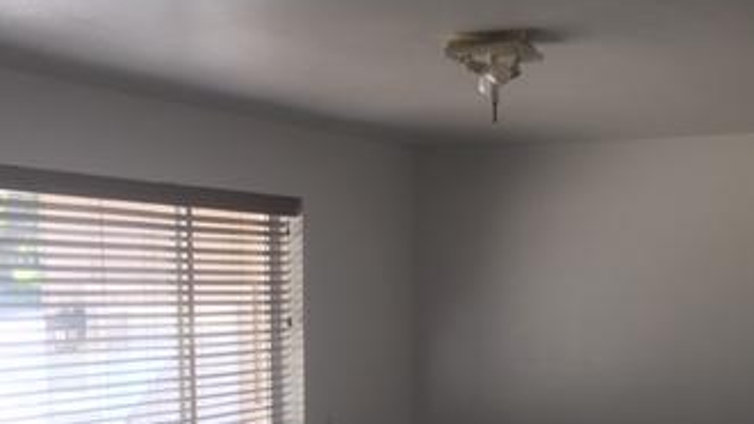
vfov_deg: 19.2
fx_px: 1219
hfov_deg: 34.1
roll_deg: +0.2
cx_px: 492
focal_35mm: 61
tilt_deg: -5.1
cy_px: 413
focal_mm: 4.15
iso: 25
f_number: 2.2
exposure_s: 1/60
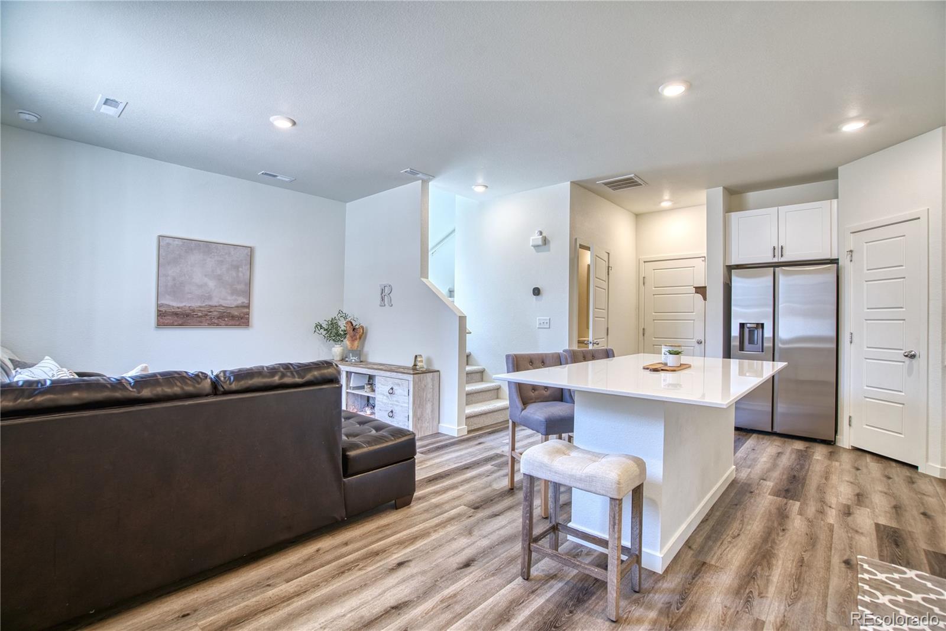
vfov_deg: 73.8
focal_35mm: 16
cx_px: 473
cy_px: 316
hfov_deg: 96.7
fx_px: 420
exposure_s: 1/30
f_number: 6.3
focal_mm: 16
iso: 500
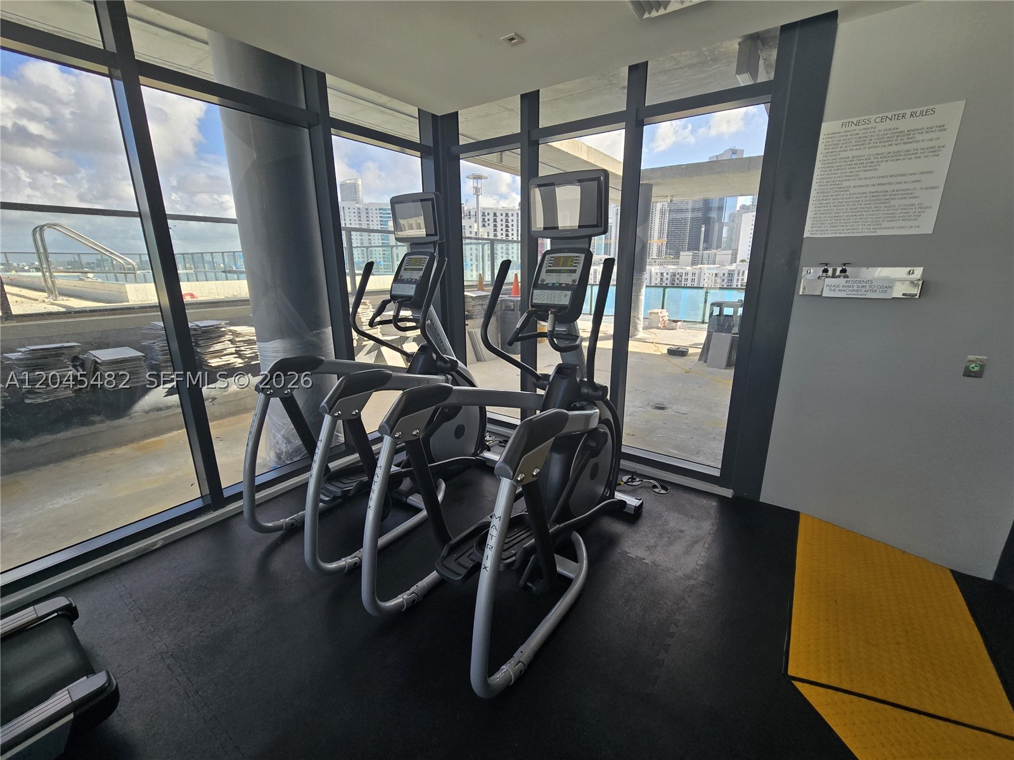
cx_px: 507
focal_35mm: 13
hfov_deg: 106.2
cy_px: 380
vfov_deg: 89.9
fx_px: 381
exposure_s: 1/300
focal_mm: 2.2
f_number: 2.2
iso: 50
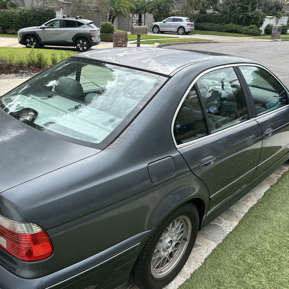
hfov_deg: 55.4
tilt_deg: -24.1
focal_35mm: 29
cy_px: 144
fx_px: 274
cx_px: 121
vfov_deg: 55.6
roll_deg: -1.6
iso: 80
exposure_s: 1/2203
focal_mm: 6.86
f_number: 1.78
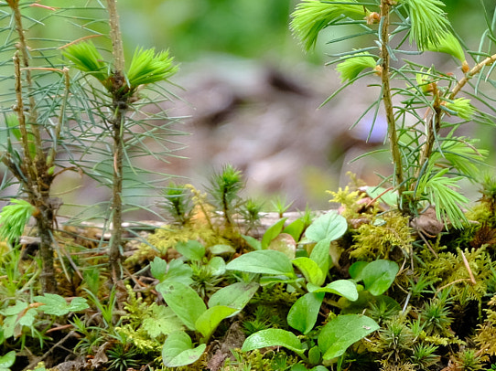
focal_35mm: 213
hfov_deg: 9.3
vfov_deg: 7.0
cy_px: 135
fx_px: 3051
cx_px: 198
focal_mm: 50
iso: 200
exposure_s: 1/125
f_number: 5.6
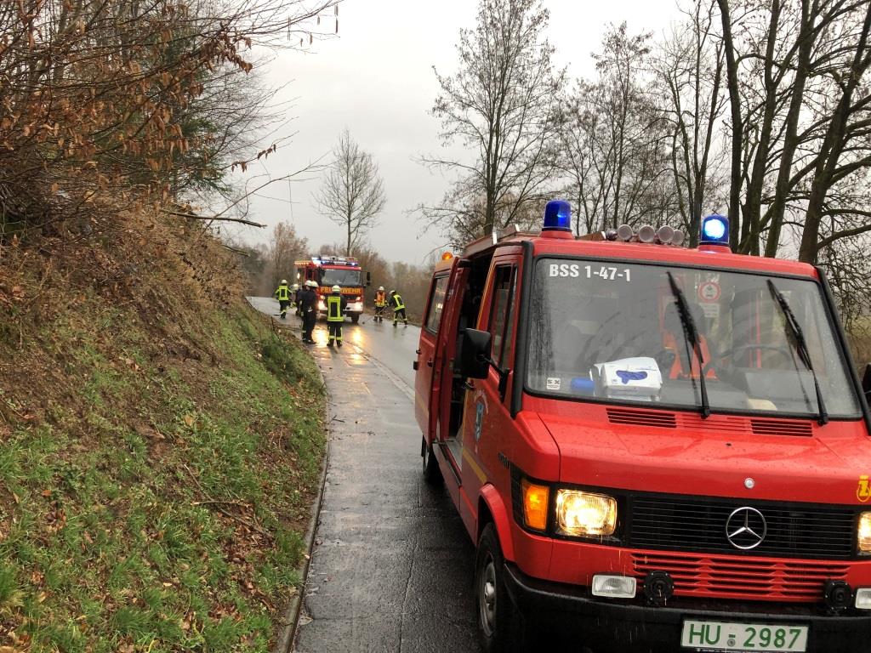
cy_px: 326
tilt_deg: -3.7
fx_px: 705
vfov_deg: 49.7
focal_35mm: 28
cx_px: 436
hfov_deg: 63.4
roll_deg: -0.8
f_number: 1.8
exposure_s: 1/30
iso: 25
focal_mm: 3.99
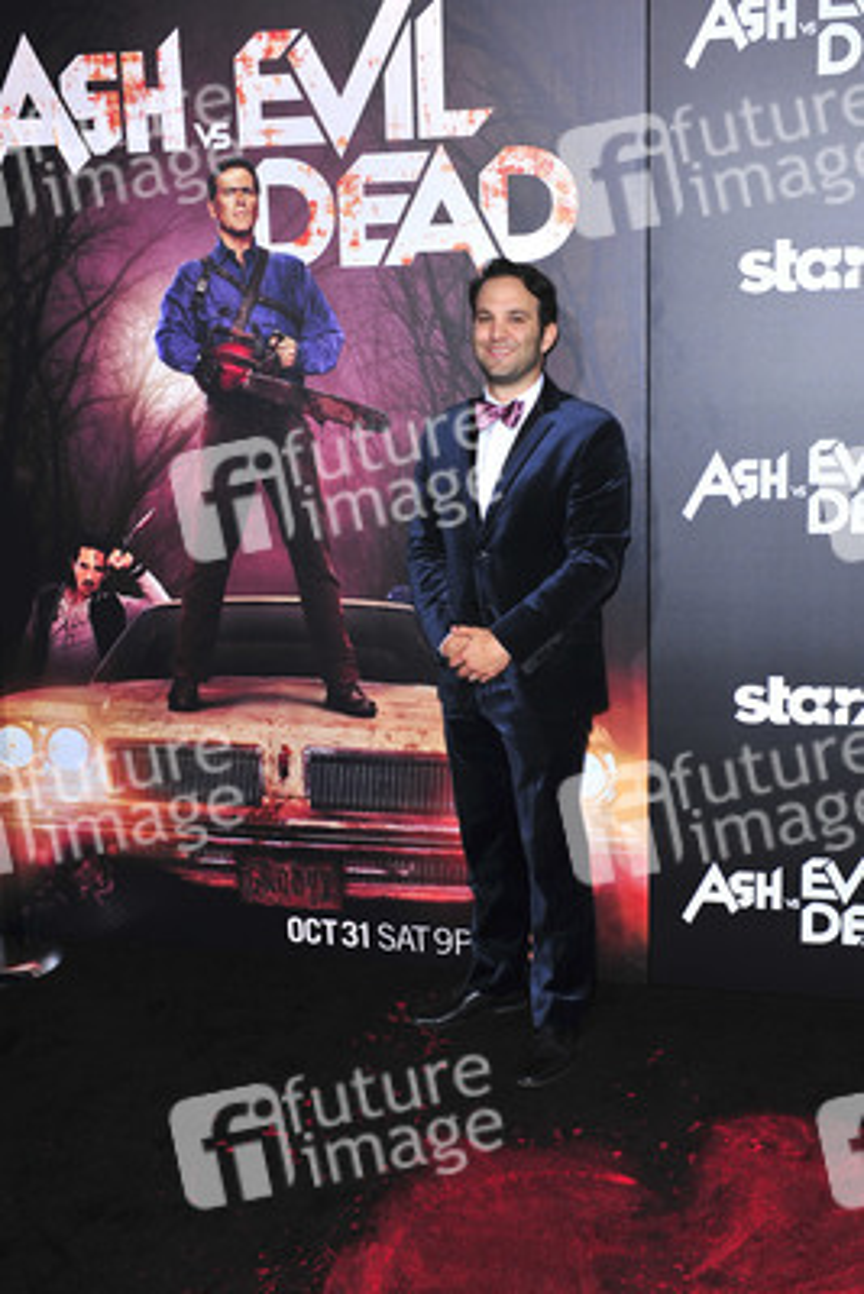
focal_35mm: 36
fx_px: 1295
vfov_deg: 53.1
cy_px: 647
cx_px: 432
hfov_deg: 36.9
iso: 500
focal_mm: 36
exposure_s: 1/320
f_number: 5.6
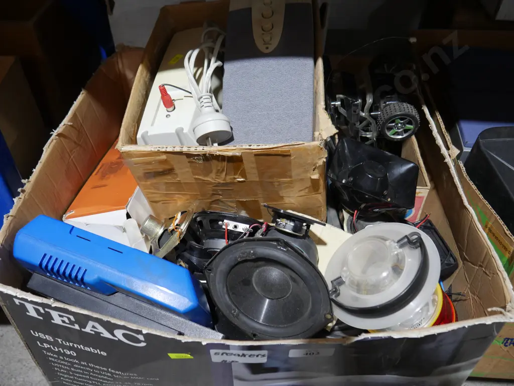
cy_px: 193
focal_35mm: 30
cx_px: 257
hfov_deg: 59.9
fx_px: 446
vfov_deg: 46.8
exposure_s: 1/60
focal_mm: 15
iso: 500
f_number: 3.6
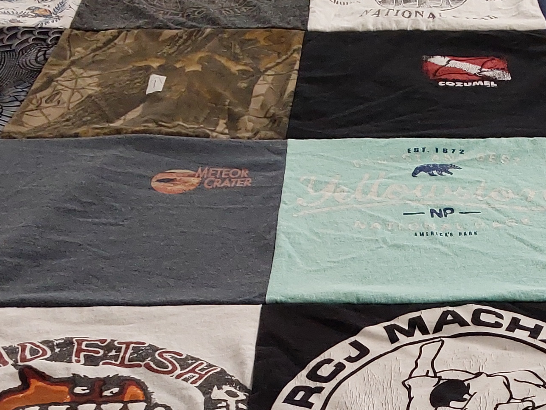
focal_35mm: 71
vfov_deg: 20.0
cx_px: 411
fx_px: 1120
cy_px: 416
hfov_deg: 27.0
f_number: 1.9
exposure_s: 1/60
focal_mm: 2.91
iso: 100
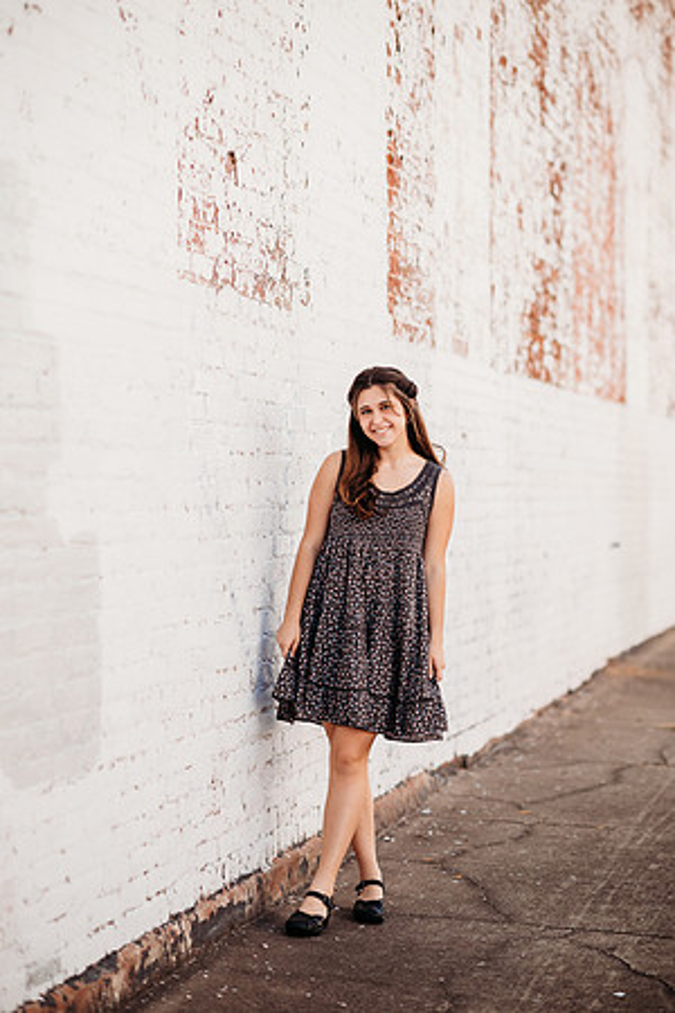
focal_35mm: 85
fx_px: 2390
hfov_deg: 16.1
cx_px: 338
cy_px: 506
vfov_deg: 23.9
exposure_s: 1/800
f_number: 2.2
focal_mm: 85
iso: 100
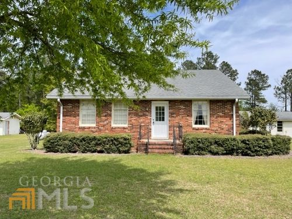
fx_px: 219
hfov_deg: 67.3
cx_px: 146
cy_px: 110
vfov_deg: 53.1
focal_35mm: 26
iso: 32
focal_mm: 4.2
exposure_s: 1/1984
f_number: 1.6
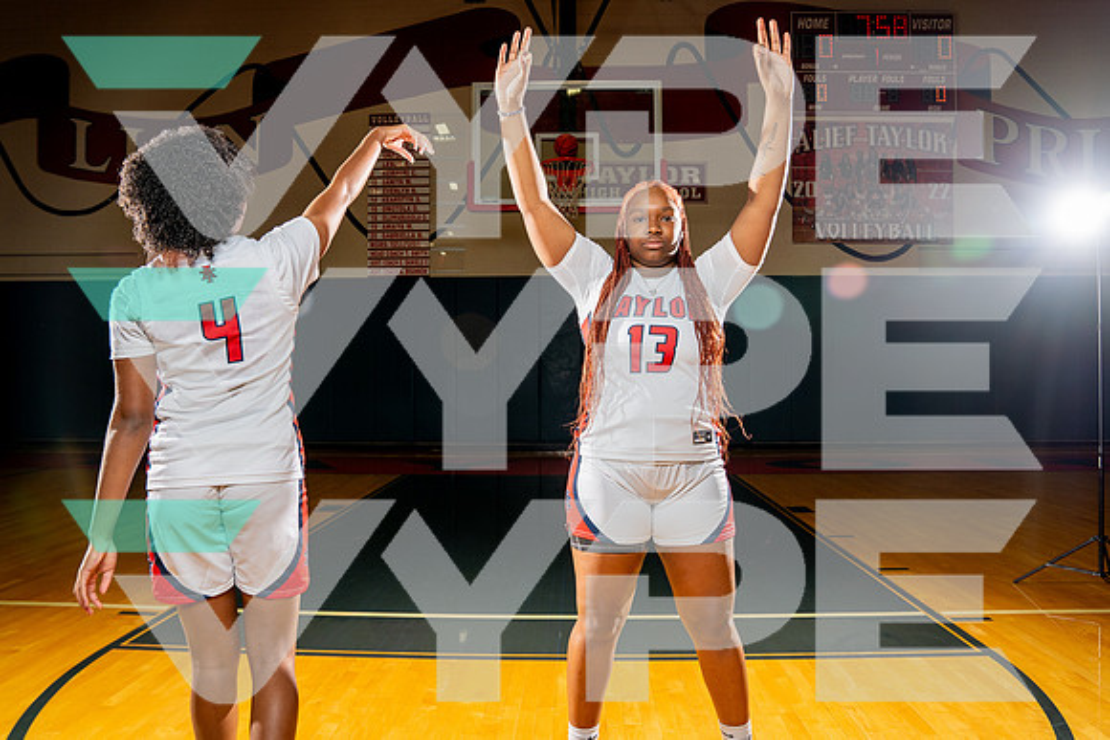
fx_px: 788
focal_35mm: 26
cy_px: 363
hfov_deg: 70.3
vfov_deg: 50.3
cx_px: 562
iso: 320
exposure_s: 1/250
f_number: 5.6
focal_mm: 24
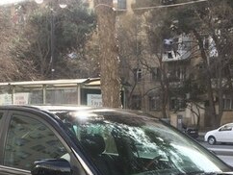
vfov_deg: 17.7
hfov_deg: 24.7
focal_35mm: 79
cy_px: 215
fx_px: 532
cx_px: 132
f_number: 2.2
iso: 32
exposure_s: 1/334
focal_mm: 4.15
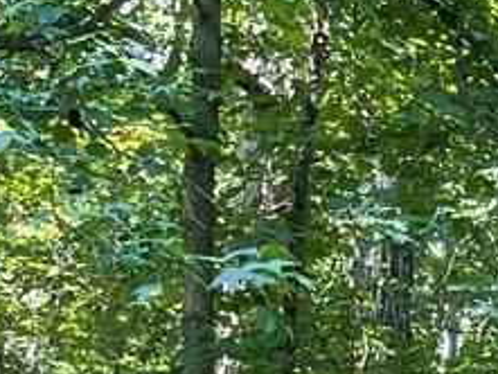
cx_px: 1122
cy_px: 599
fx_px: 1670
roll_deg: -1.8
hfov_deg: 13.4
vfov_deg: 12.1
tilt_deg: +5.8
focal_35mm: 116
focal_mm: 5.1
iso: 50
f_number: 1.6
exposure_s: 1/121
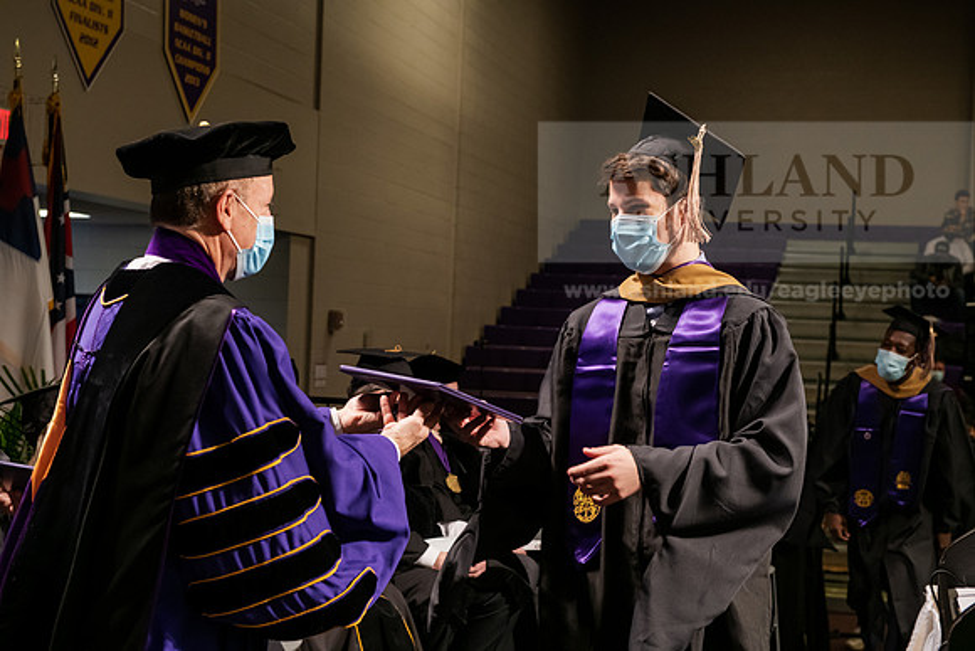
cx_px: 488
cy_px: 326
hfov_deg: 32.4
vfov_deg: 21.9
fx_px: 1679
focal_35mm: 62
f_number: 6.3
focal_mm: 62
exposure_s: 1/200
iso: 1600
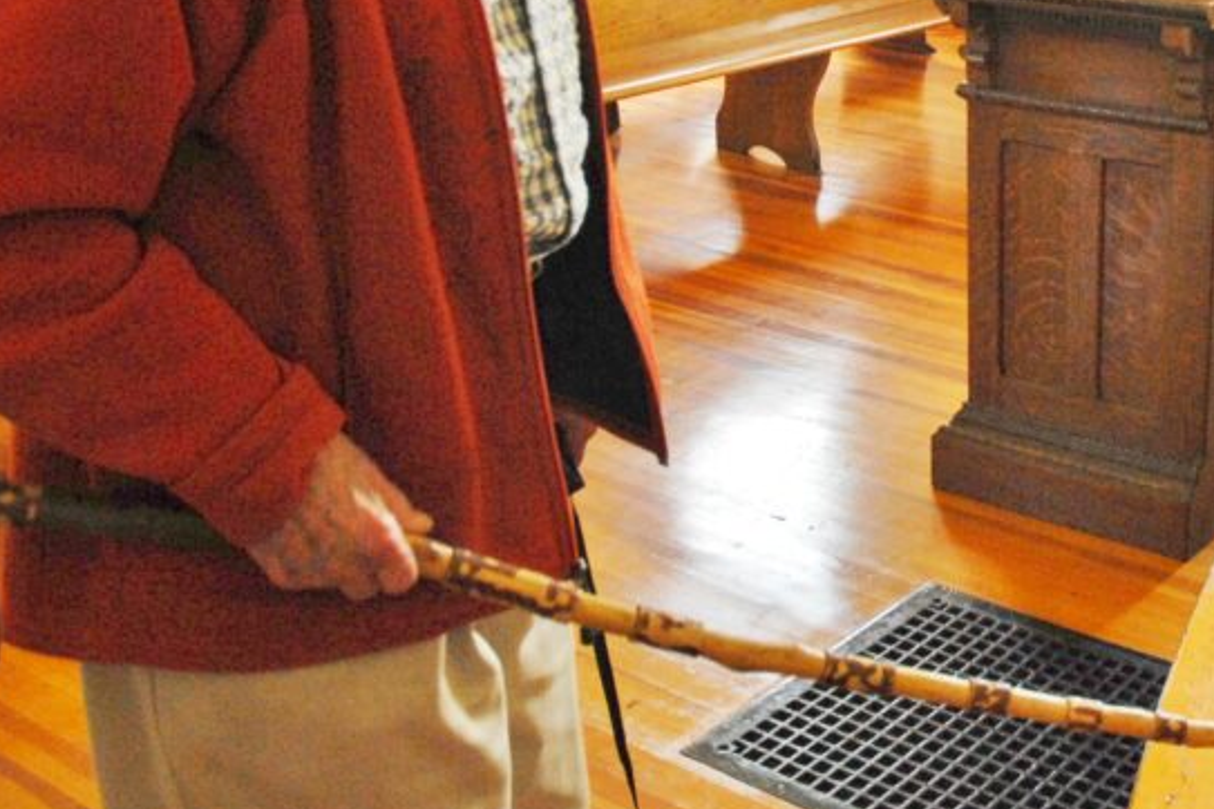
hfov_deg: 36.8
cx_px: 1053
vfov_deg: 25.6
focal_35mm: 51
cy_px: 70
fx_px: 1720
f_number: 4.5
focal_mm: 18
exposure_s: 1/90
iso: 800
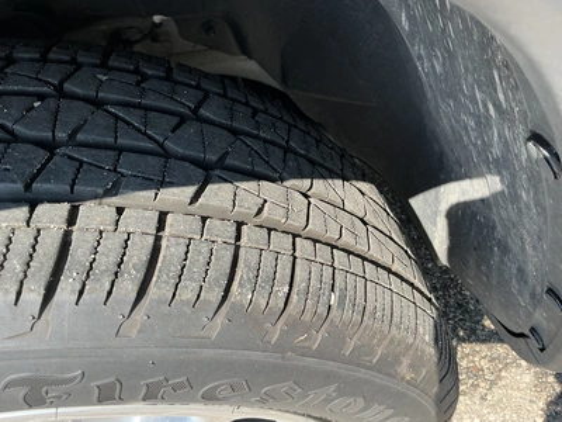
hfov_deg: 63.4
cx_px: 281
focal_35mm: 28
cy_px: 211
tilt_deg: -50.4
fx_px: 455
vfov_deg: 49.7
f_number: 1.8
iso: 25
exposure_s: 1/283
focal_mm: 3
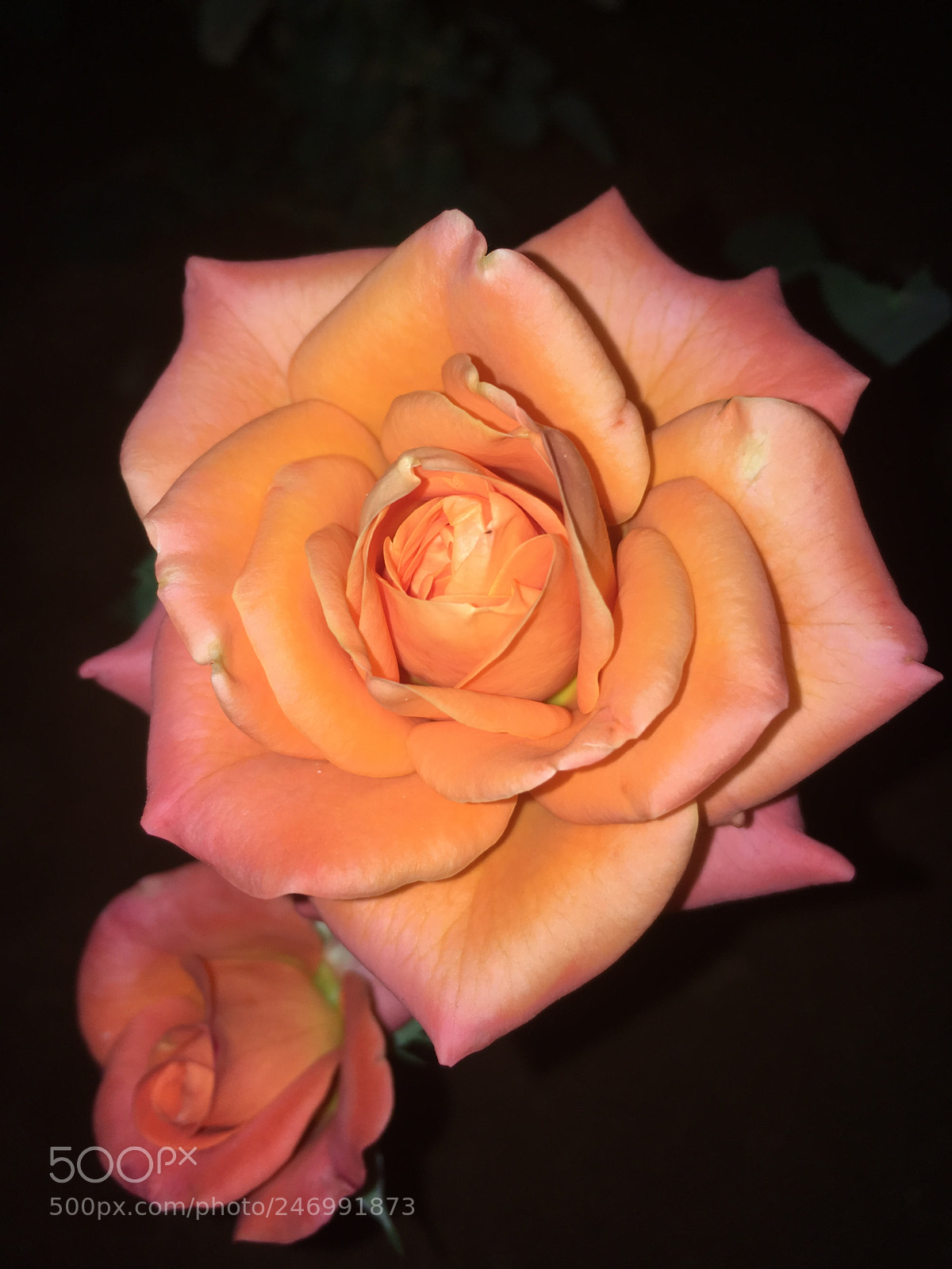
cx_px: 476
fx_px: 1063
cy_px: 634
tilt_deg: -60.6
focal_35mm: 29
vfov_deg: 61.7
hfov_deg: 48.2
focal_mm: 4.15
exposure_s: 1/208
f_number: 2.2
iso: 25
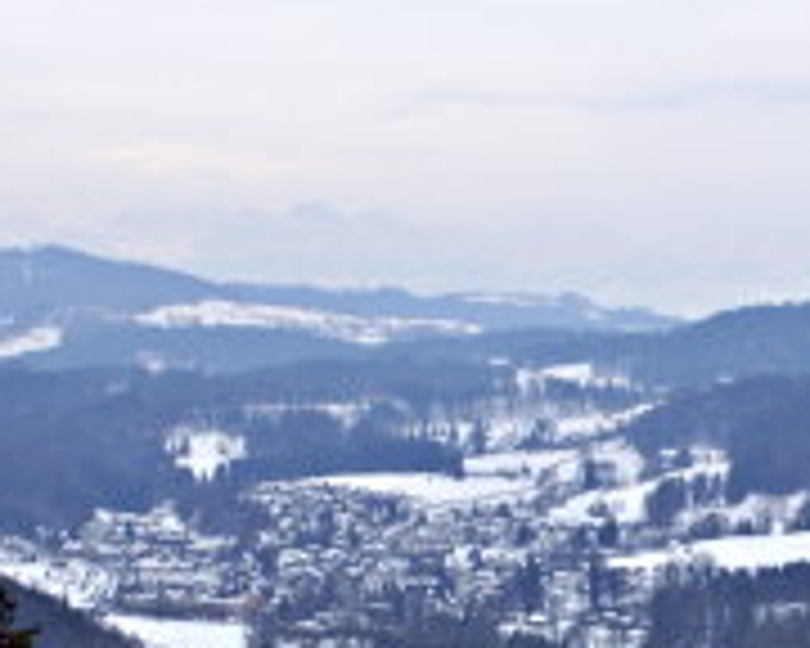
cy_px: 706
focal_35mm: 188
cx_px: 680
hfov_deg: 10.2
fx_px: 4507
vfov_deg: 8.2
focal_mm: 40
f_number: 18
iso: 100
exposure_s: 1/100
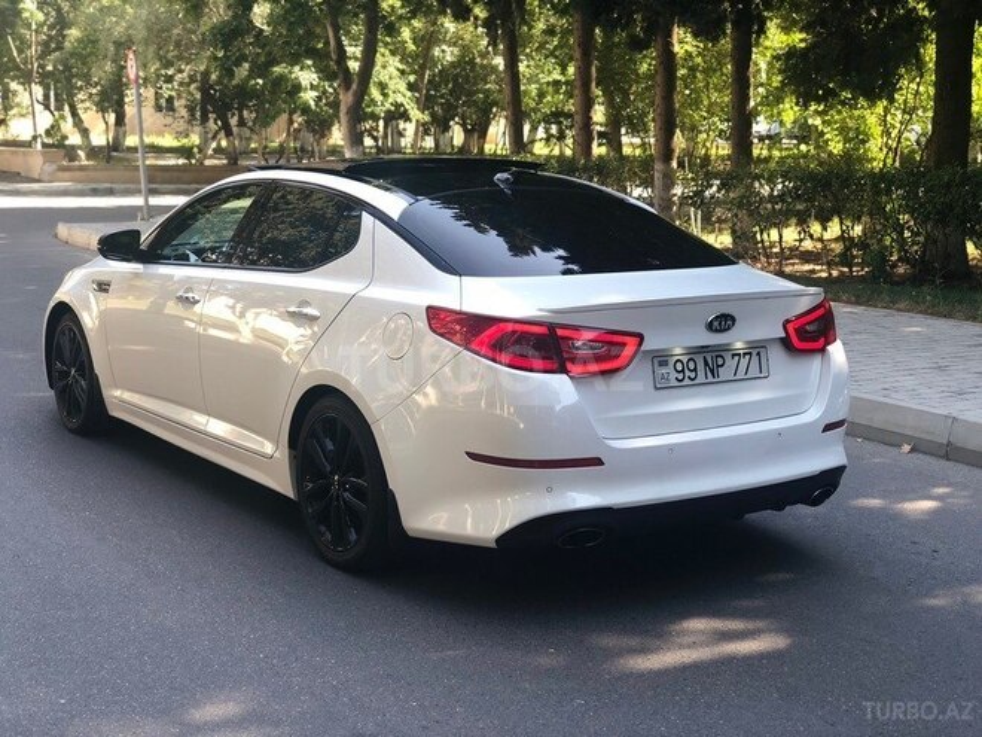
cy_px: 368
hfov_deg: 36.8
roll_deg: -0.8
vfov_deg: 28.0
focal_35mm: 52
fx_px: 1475
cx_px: 491
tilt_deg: -9.0
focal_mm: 6
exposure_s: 1/53
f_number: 2.4
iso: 16
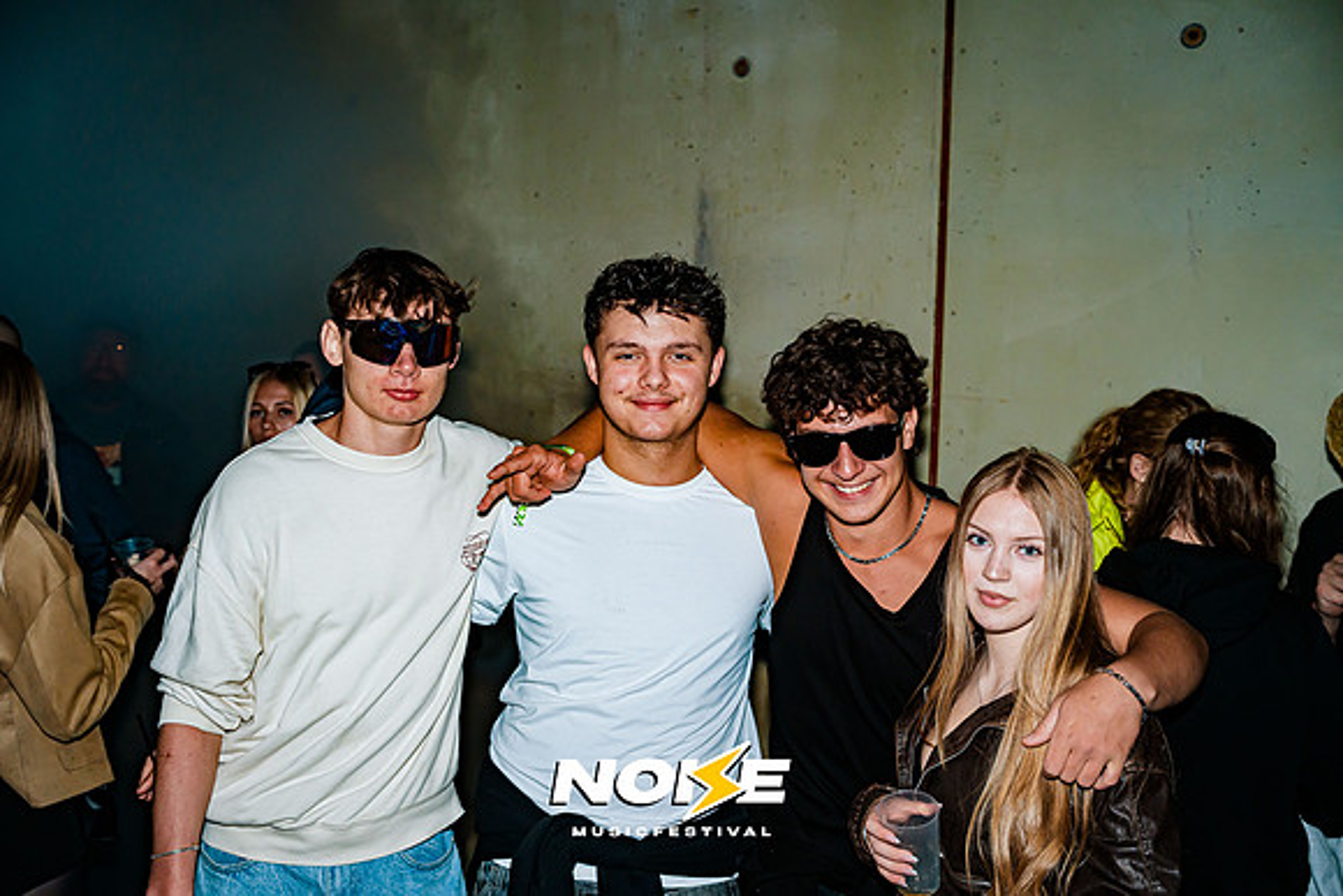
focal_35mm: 35
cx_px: 672
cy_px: 448
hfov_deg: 54.4
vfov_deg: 37.9
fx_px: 1306
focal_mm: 35
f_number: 4
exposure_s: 1/60
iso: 1250
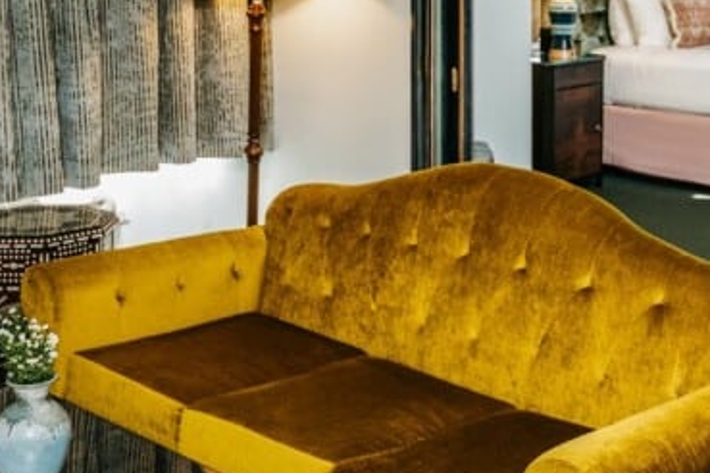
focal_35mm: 65
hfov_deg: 30.5
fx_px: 1282
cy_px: -84
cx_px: 525
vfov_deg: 19.8
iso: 640
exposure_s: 1/160
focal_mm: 20
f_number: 2.8
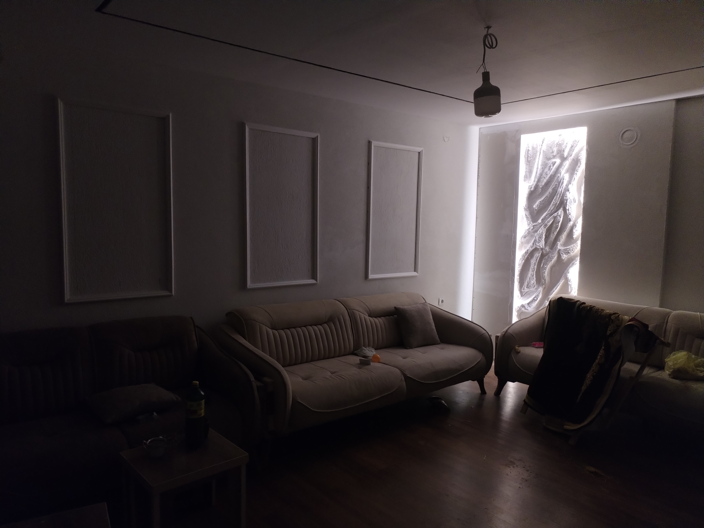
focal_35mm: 26
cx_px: 352
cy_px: 264
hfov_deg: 67.3
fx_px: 529
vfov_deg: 53.1
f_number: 1.8
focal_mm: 4.75
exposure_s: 1/16.8
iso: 811
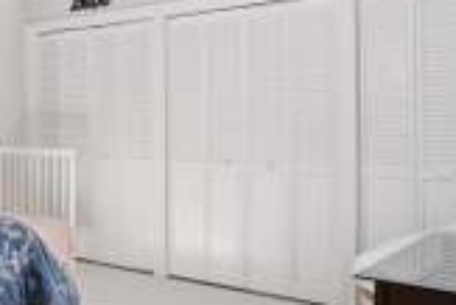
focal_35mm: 47
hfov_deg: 35.6
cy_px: 136
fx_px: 596
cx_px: -48
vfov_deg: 28.7
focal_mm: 16
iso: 400
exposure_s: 1/50
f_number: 9
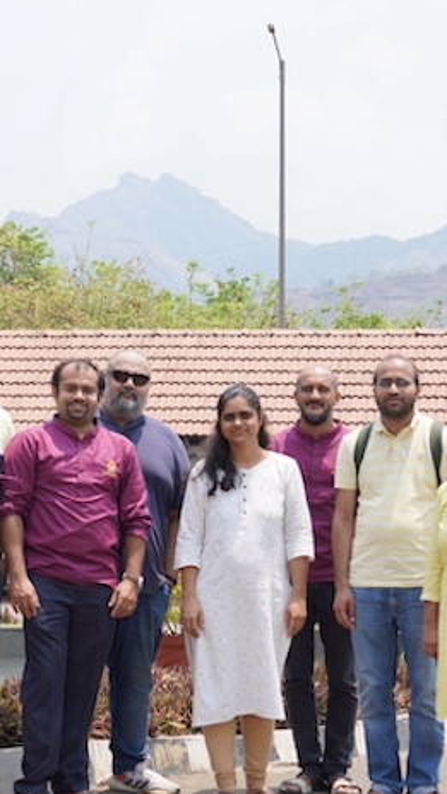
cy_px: 442
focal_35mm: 97
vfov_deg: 22.0
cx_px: -34
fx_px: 2044
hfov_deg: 12.3
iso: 100
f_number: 4.5
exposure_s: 1/500
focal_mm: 43
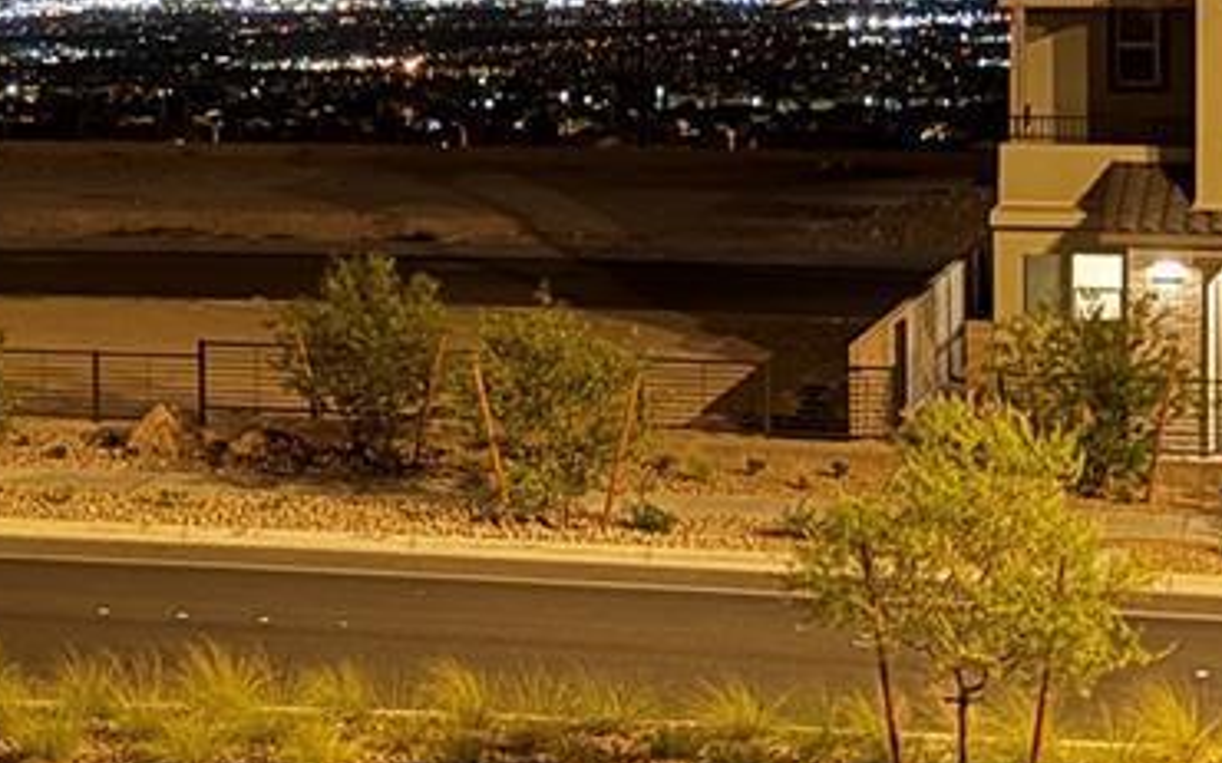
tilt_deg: -2.7
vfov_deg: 11.8
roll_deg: +1.0
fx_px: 3662
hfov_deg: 18.4
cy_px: 59
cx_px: -50
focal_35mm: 110
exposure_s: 1/5
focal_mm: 6.76
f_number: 1.78
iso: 640
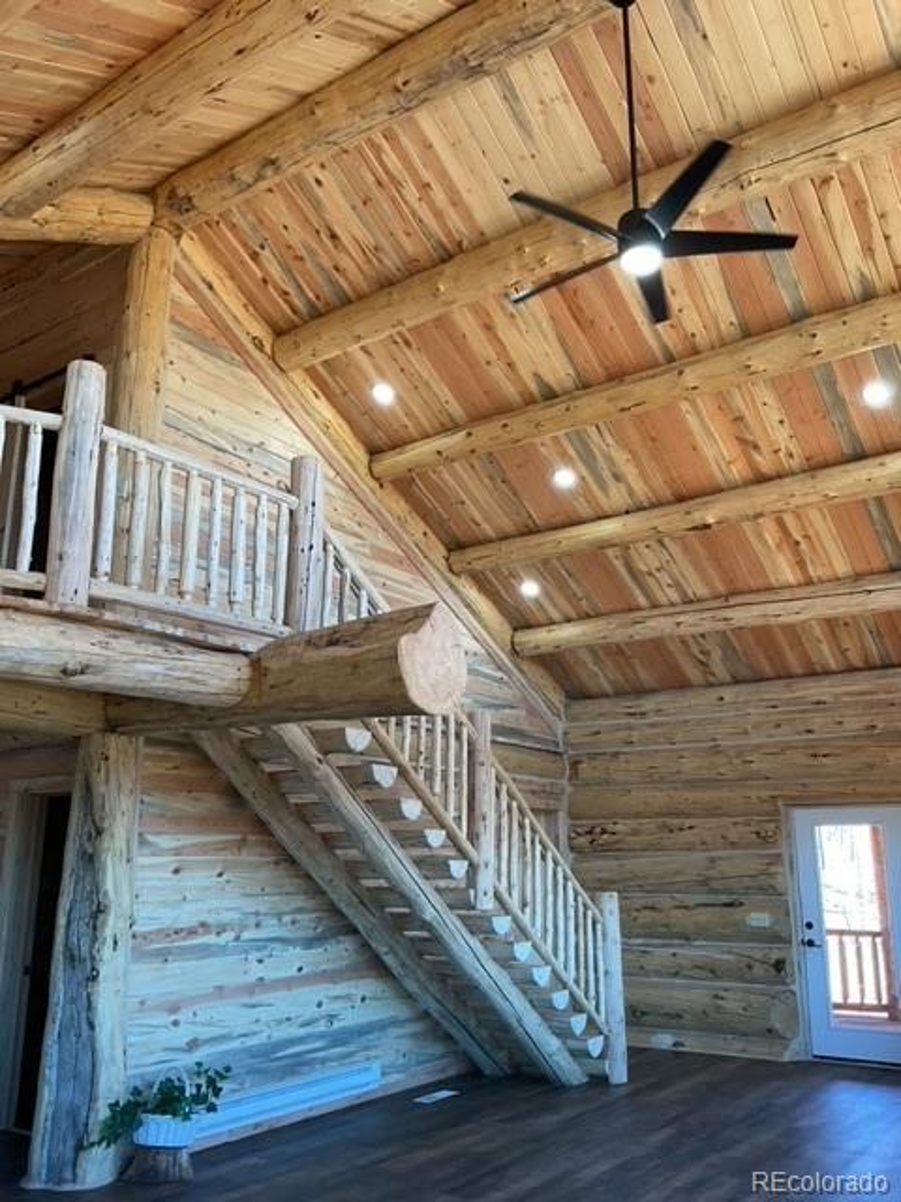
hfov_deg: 48.2
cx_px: 450
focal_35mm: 29
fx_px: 1006
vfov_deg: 61.7
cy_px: 601
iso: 40
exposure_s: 1/60
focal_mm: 3
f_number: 1.8
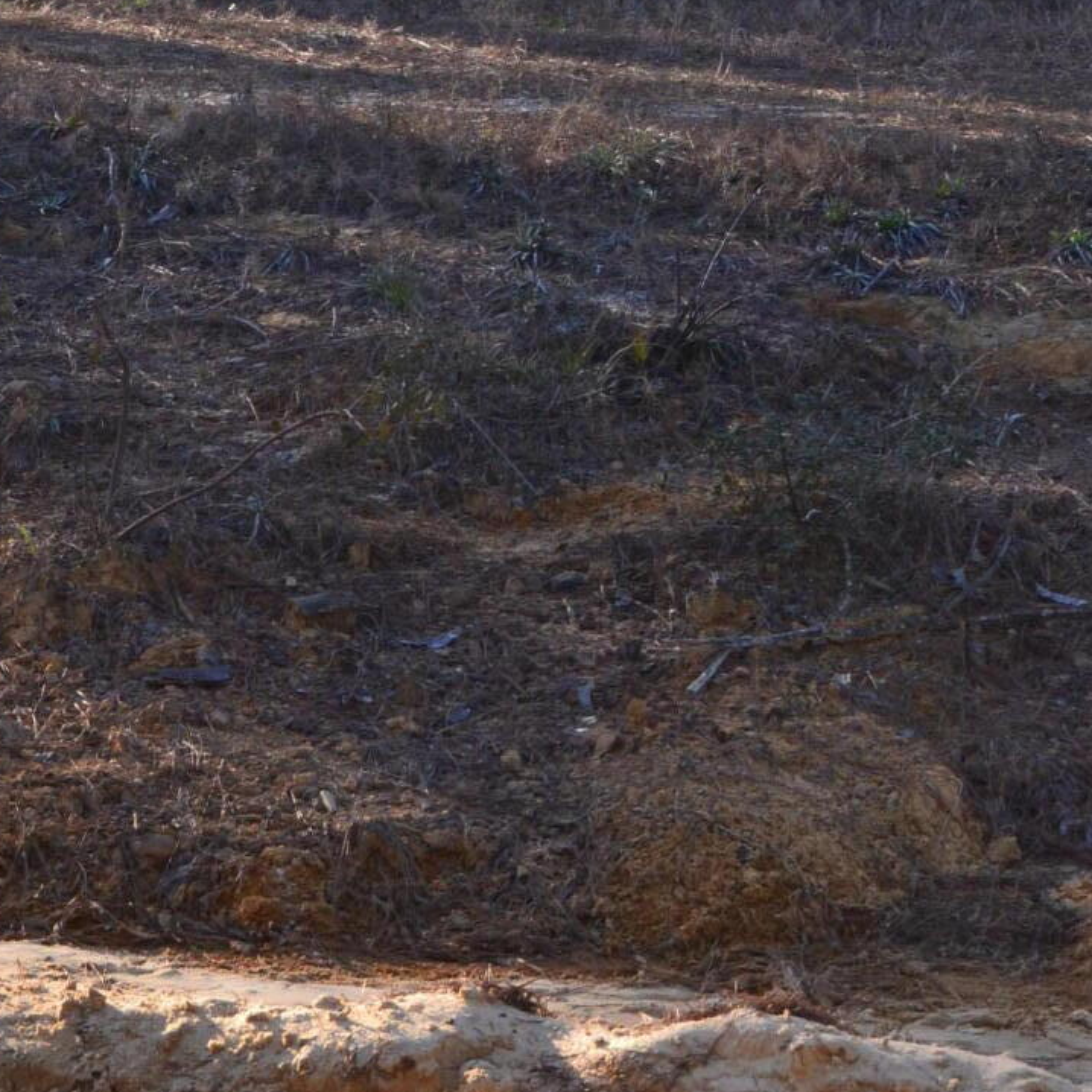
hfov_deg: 12.3
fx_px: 5068
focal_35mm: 142
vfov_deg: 11.9
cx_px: 821
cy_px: -345
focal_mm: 40
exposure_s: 1/160
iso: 400
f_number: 9
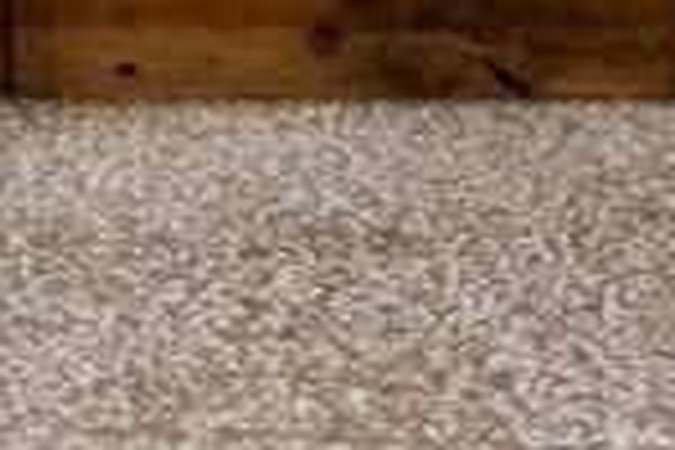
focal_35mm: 280
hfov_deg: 7.0
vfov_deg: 4.7
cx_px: -909
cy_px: -909
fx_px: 5250
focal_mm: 35
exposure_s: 1/250
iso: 3200
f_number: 2.5
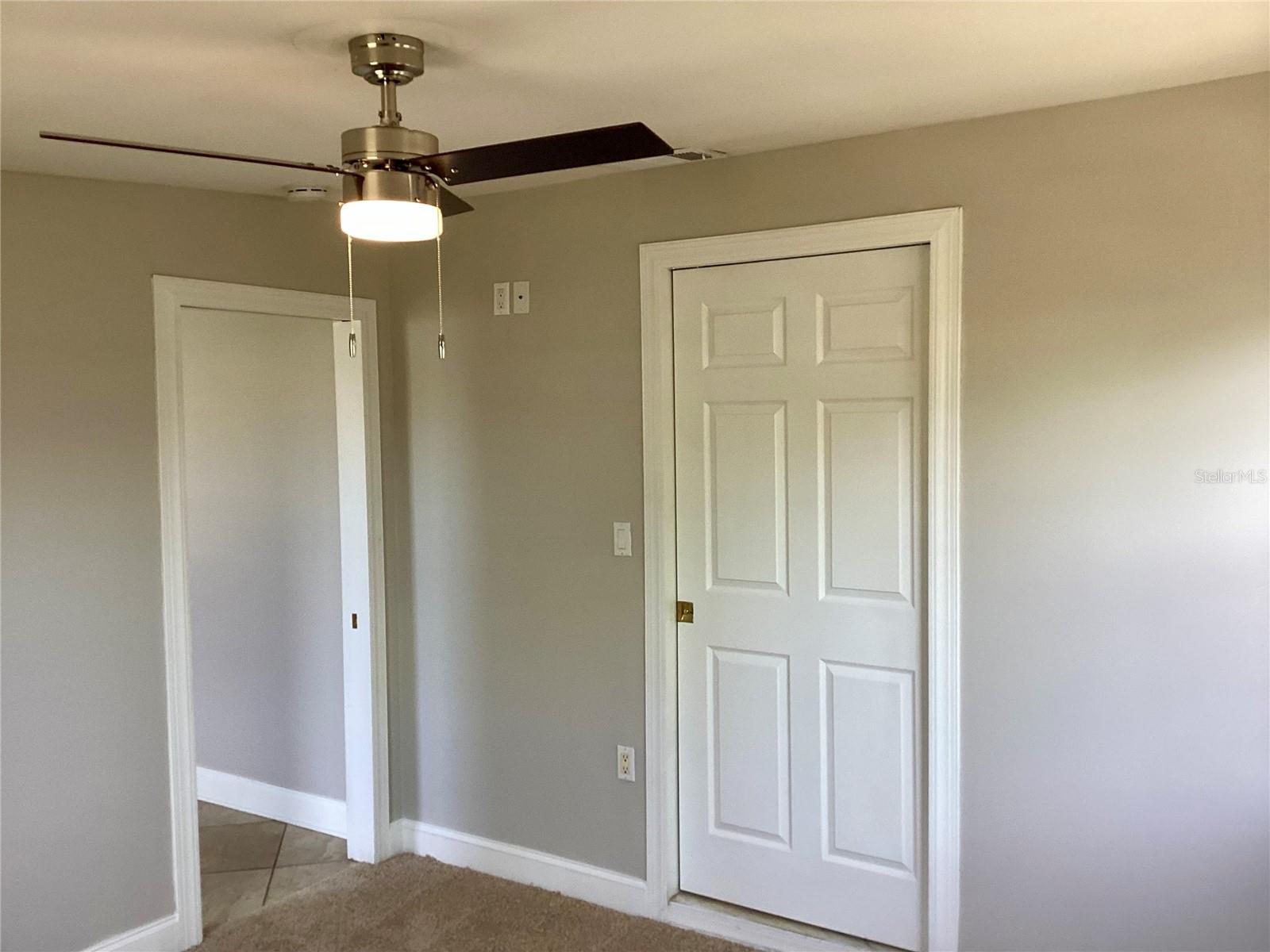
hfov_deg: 58.4
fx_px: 1137
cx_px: 635
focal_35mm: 31
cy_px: 476
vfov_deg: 45.4
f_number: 2.4
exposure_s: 1/100
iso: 80
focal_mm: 3.3
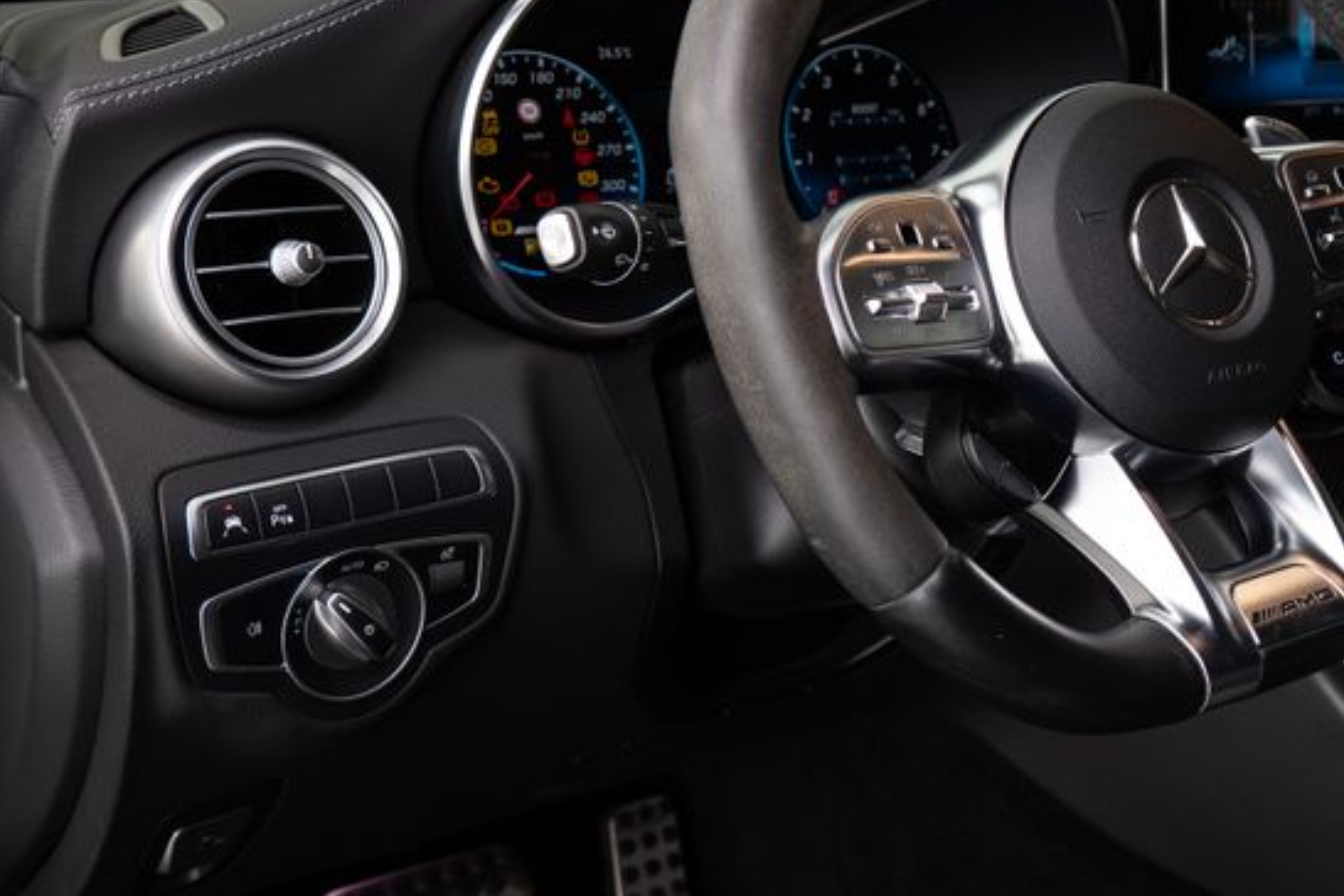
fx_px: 2053
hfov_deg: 34.5
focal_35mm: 55
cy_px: 264
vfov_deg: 24.4
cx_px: 1166
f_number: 5
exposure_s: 1/60
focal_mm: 26
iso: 125
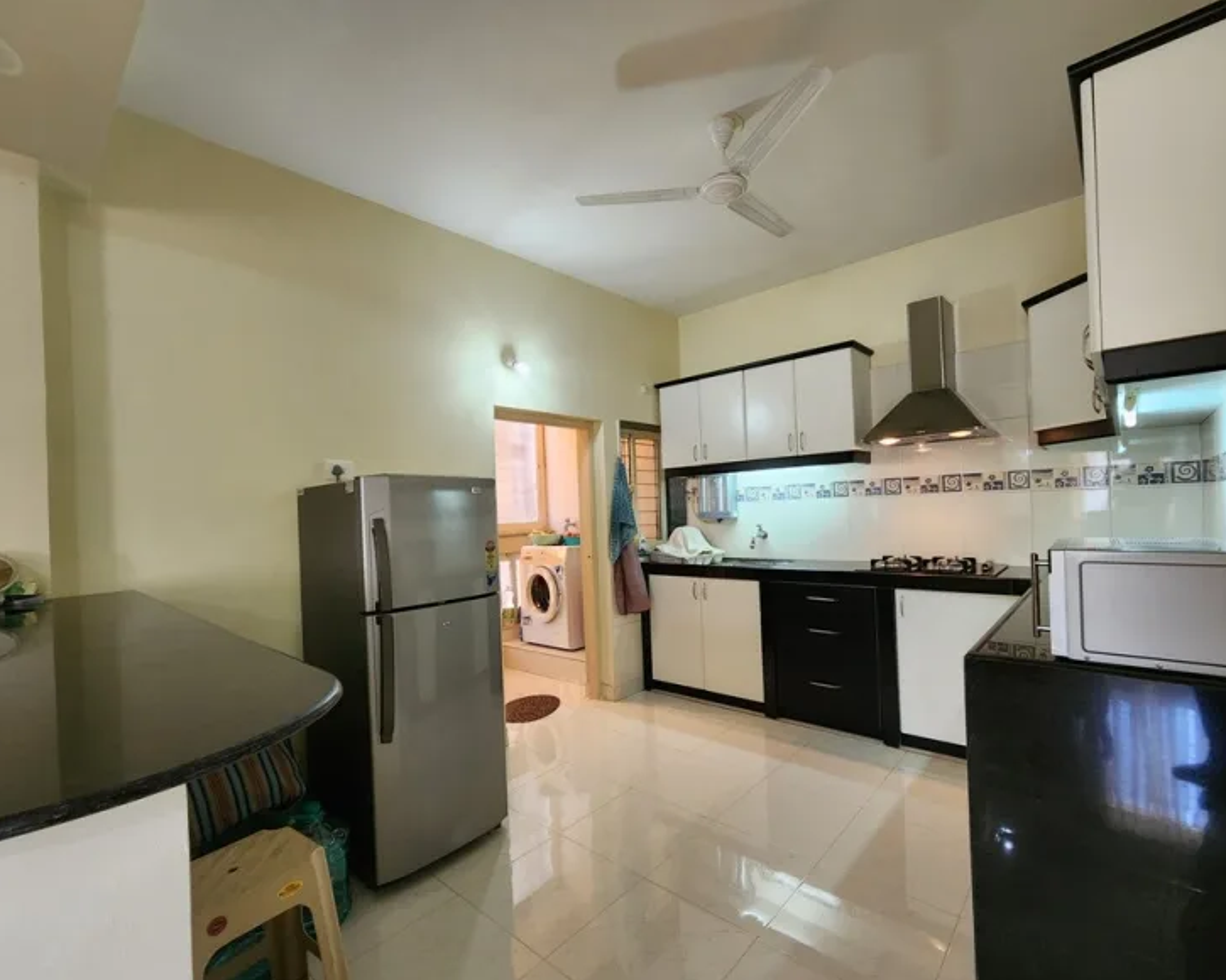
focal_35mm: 14
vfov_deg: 88.0
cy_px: 504
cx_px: 641
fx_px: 508
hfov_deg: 100.6
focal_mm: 2.2
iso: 320
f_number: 2.2
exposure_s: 1/50
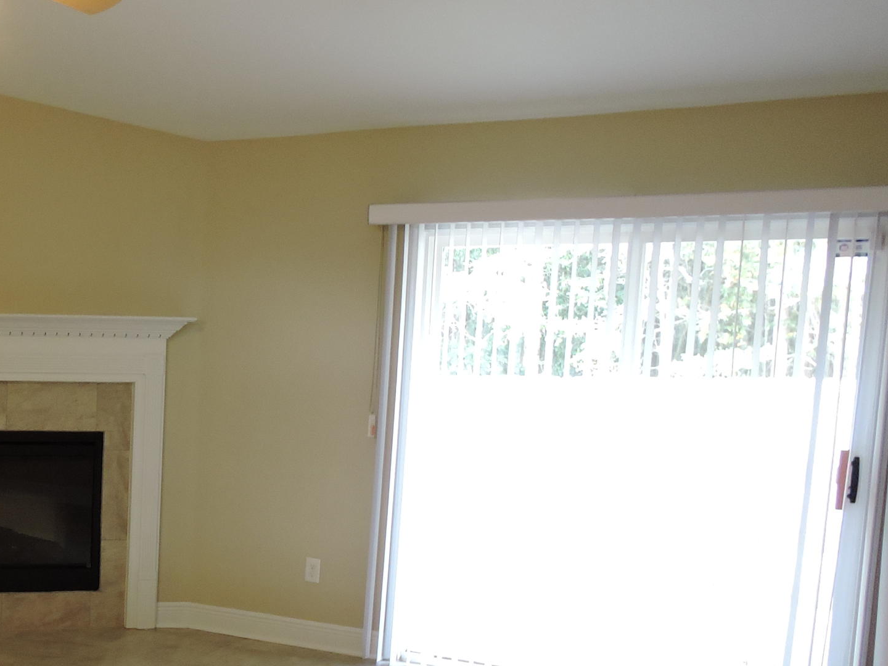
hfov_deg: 34.7
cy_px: 501
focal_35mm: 50
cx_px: 1
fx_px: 1283
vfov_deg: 28.7
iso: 250
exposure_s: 1/30
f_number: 3.3
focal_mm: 4.3
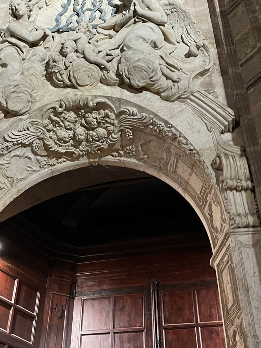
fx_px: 472
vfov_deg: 40.2
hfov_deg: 30.6
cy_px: 131
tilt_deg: +47.8
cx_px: 84
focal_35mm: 47
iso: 400
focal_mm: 4.2
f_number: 1.6
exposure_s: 1/50
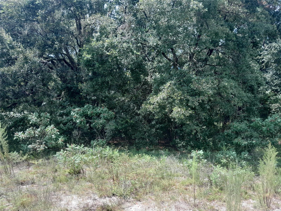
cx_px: 140
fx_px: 219
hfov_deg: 65.3
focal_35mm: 27
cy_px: 106
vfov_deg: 51.4
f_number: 1.8
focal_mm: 4
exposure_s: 1/120
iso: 40
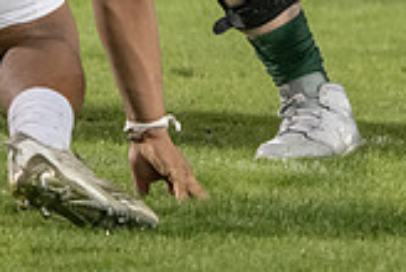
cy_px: -204
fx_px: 10812
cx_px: 656
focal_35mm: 957
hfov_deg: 2.1
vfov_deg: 1.4
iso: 6400
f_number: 5.6
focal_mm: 271
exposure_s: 1/500
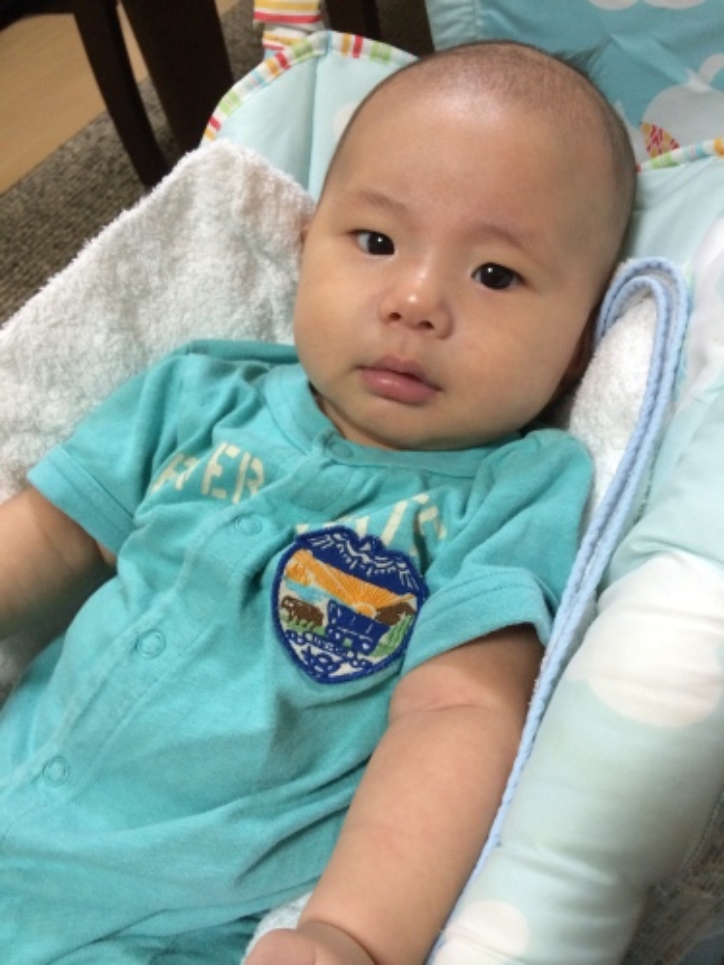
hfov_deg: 46.8
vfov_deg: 60.0
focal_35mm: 30
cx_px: 362
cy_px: 482
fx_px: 837
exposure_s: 1/30
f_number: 2.2
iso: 160
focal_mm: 4.12
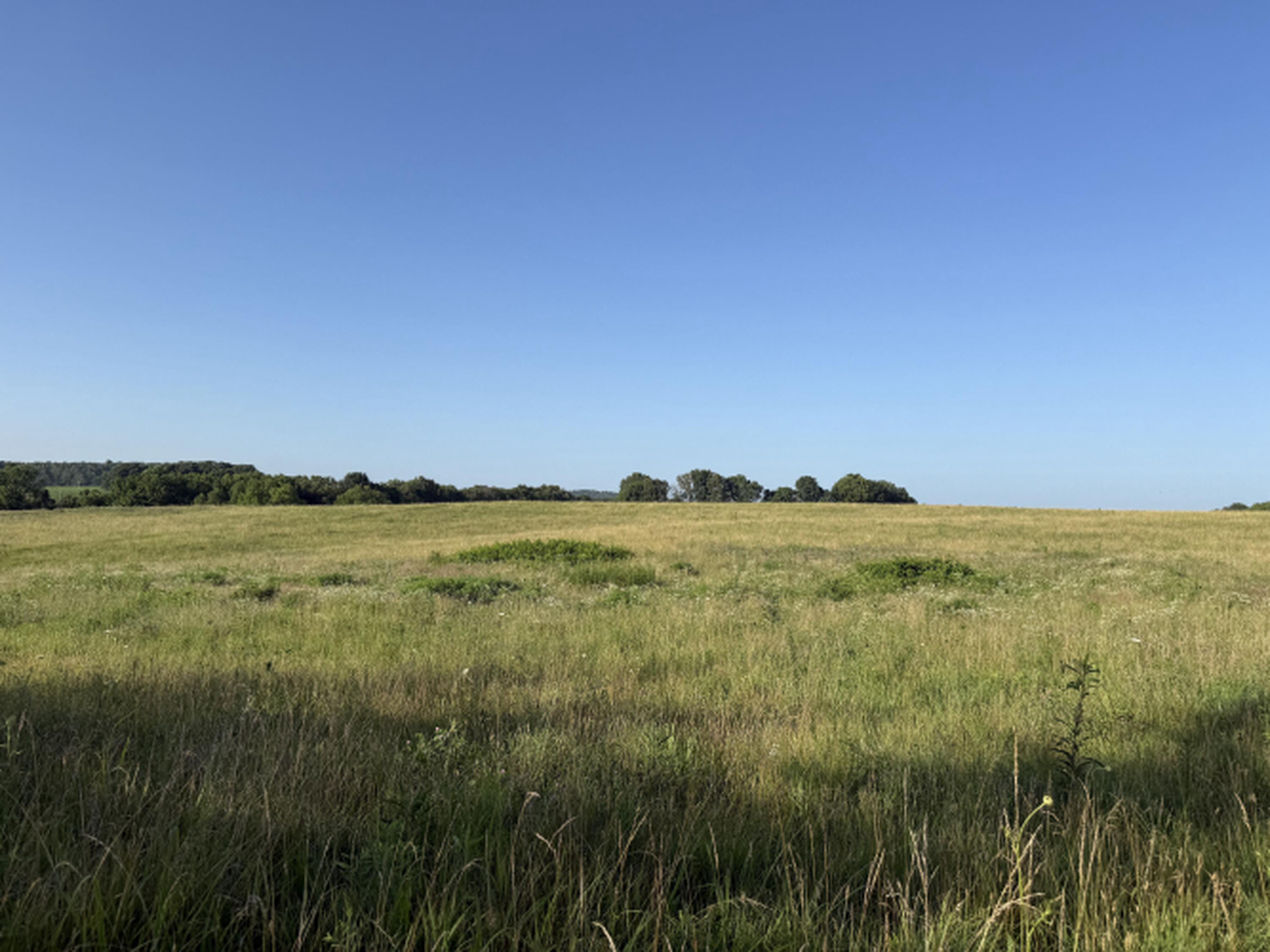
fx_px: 880
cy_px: 476
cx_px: 635
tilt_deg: +2.9
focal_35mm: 24
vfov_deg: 56.8
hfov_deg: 71.6
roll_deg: -2.5
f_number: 1.78
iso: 80
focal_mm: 6.76
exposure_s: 1/4167
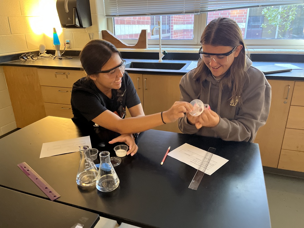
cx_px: 152
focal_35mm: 26
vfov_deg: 53.1
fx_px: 228
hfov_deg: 67.3
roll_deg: +1.0
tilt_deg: -20.9
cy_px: 114
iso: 640
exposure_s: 1/30
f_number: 1.6
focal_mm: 5.1
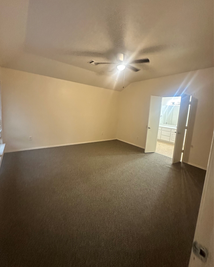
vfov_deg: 96.7
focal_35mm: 15
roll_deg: -4.8
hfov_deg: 84.0
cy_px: 125
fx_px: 119
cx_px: 104
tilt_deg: -6.5
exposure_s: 1/60
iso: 800
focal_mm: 2.22
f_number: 2.2
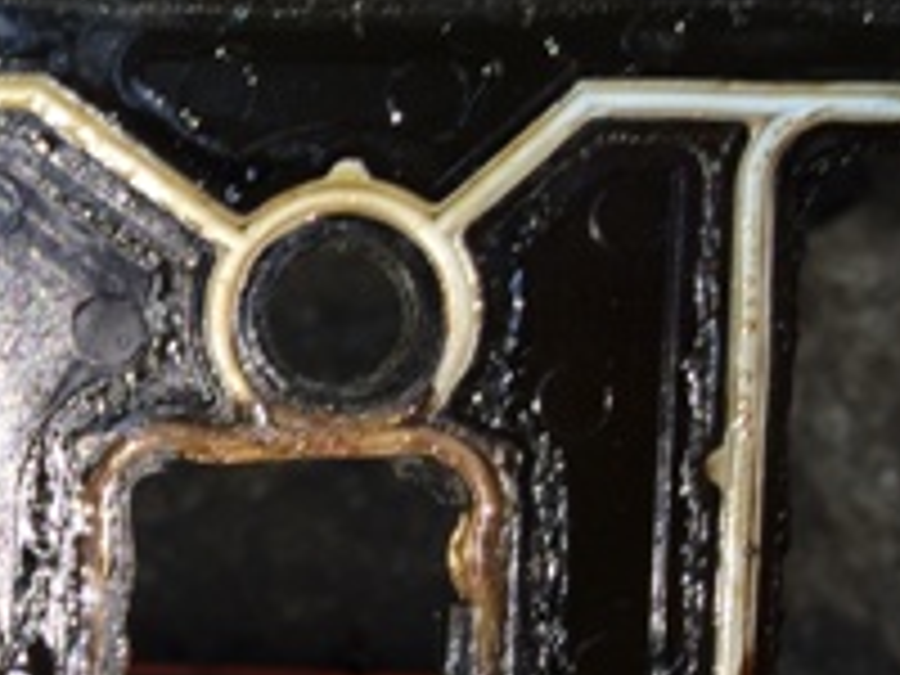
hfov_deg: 17.9
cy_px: 572
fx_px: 2548
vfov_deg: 15.0
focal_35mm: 98
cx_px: -443
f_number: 2.2
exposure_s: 1/30
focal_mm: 4.12
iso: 40
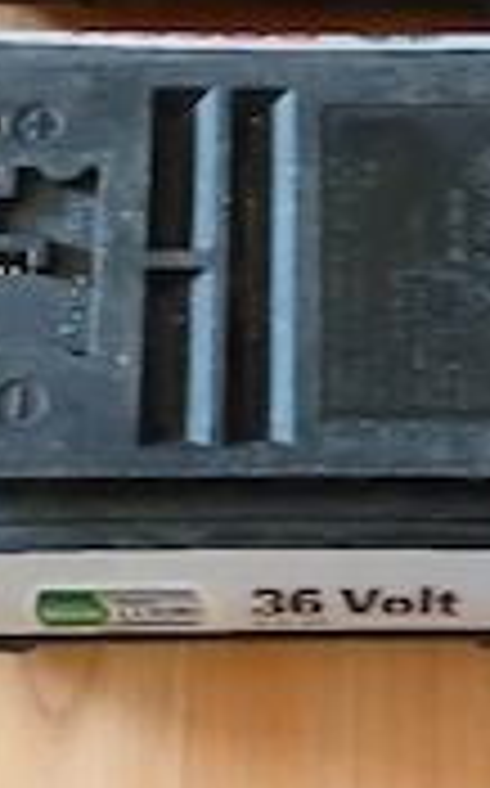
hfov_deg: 20.5
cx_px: 351
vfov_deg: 32.4
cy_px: 297
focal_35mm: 63
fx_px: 1349
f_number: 1.8
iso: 640
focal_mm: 3.98
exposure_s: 1/20
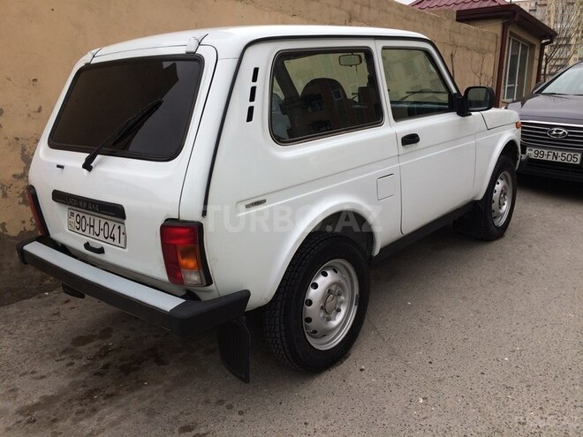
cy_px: 218
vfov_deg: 48.2
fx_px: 488
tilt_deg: -10.5
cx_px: 292
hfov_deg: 61.7
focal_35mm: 29
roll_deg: -0.4
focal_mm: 4.15
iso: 32
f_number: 2.2
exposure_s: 1/651
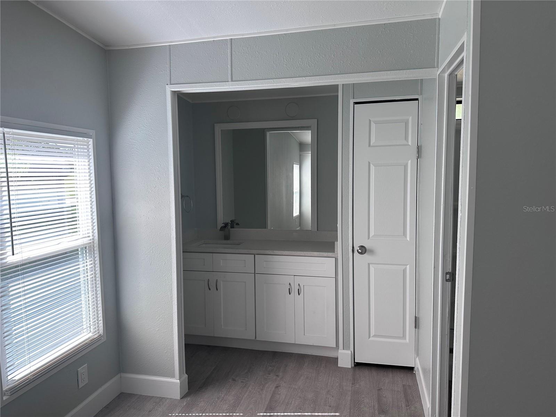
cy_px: 208
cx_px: 278
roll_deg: +2.5
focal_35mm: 24
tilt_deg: -1.6
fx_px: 385
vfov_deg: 56.8
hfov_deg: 71.6
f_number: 1.78
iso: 80
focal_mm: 6.86
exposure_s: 1/370
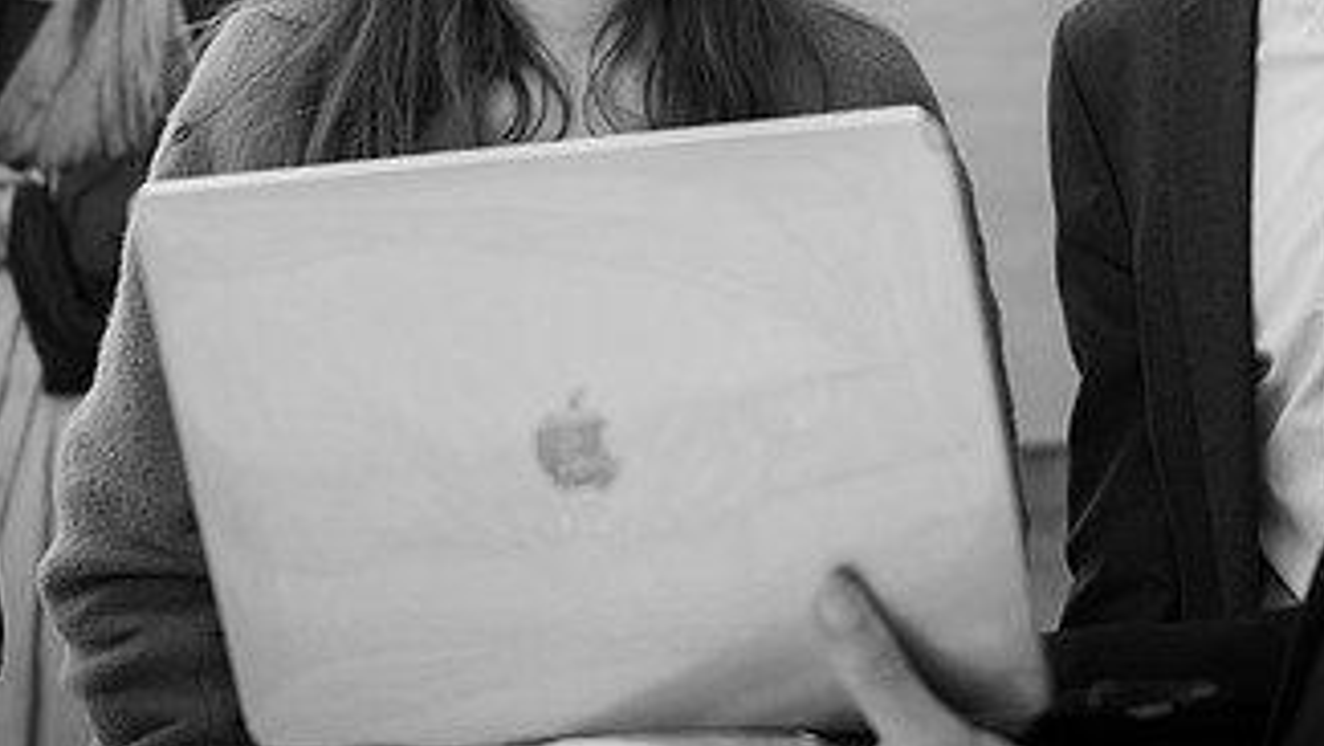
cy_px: 4
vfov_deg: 10.7
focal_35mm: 112
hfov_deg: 19.1
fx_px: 3933
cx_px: 721
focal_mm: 40
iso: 200
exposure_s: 1/3200
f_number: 2.8
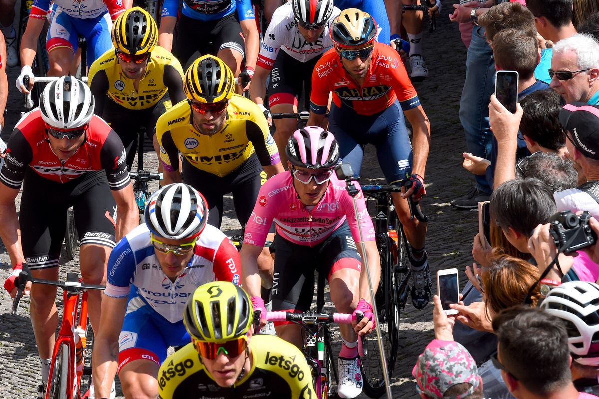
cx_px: 300
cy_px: 200
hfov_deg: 10.3
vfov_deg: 6.9
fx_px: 3326
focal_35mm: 200
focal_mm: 200
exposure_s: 1/1000
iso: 1600
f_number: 16
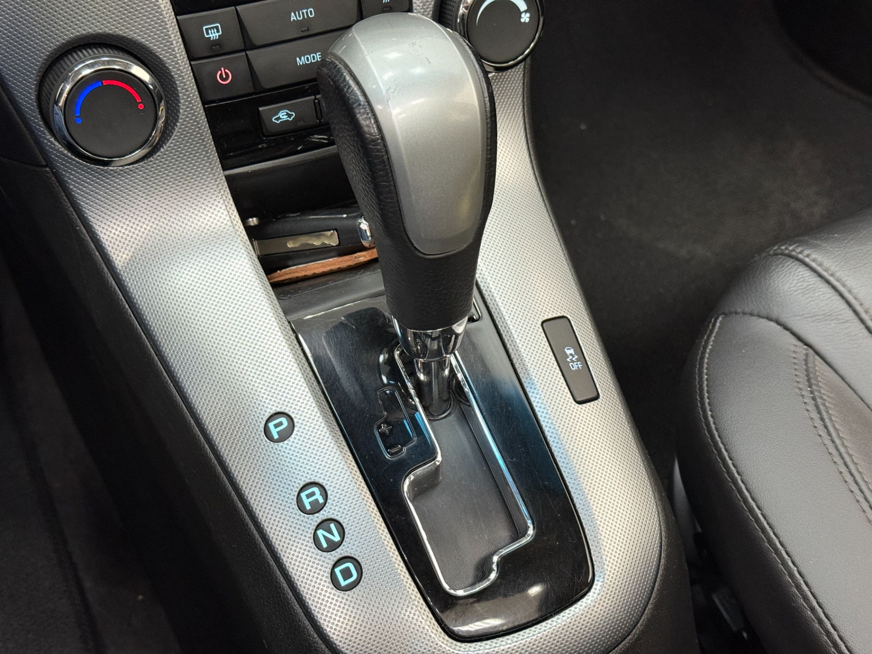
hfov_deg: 39.7
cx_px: 436
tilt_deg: -48.2
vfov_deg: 30.3
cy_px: 327
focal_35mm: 48
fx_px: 1209
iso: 320
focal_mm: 6.76
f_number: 1.78
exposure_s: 1/40
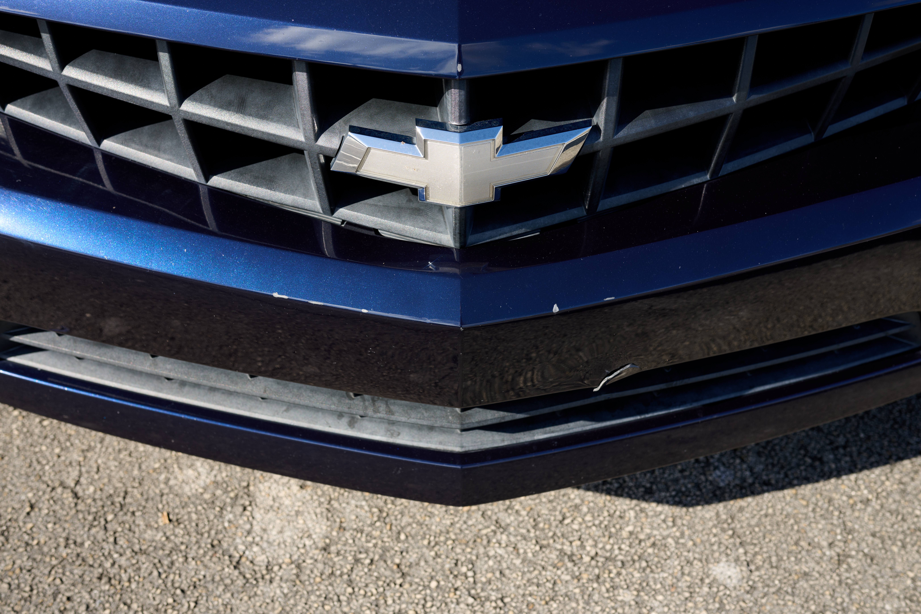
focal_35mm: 35
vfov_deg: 37.9
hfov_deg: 54.4
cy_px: 307
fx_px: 895
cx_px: 460
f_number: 5.6
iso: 64
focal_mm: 35
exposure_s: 1/200
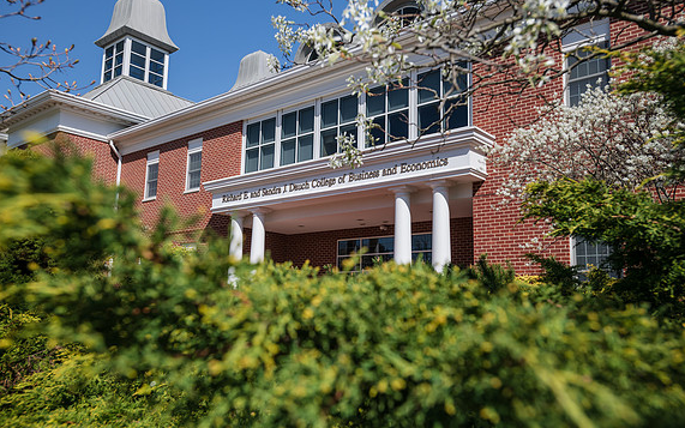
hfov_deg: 64.6
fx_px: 541
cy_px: 219
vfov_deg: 43.2
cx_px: 345
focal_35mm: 29
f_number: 7.1
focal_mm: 28
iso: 320
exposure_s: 1/320
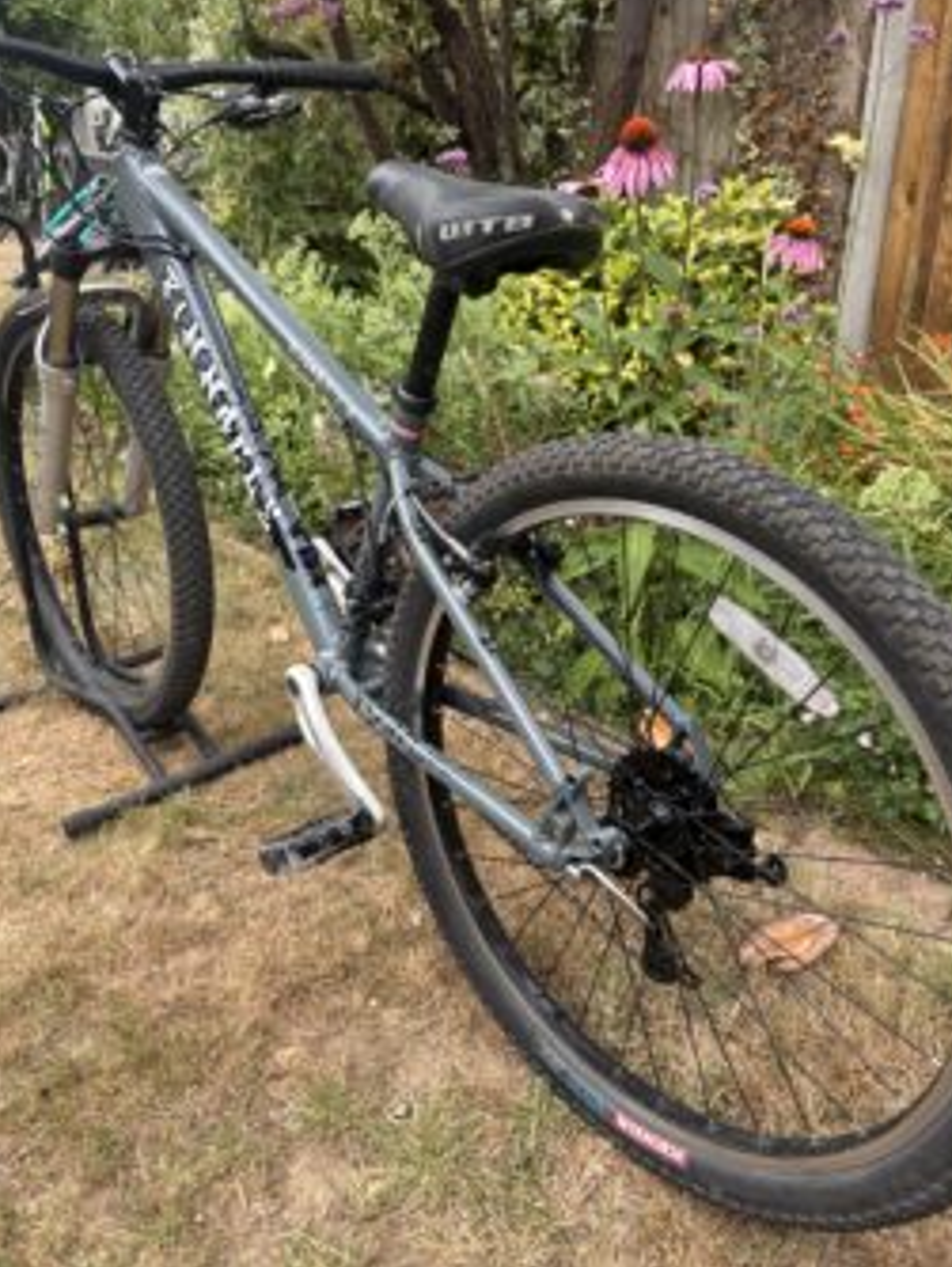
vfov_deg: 63.3
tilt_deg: -24.5
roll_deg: -0.5
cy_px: 592
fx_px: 1025
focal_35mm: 28
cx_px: 493
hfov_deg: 49.8
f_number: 1.6
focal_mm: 5.96
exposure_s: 1/531
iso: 50
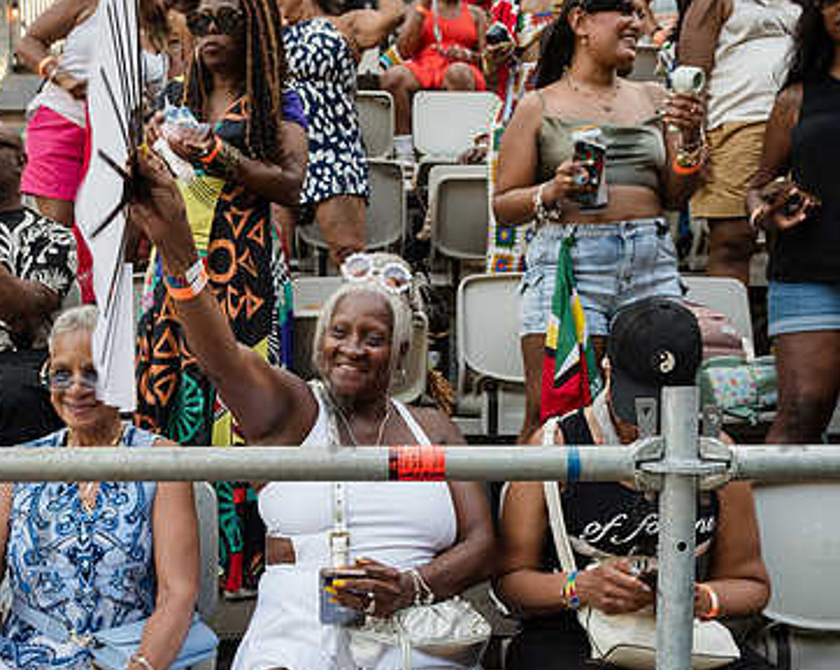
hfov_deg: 46.8
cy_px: 409
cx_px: 371
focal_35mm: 39
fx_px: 969
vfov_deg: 38.0
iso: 1600
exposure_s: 1/250
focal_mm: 24
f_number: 4
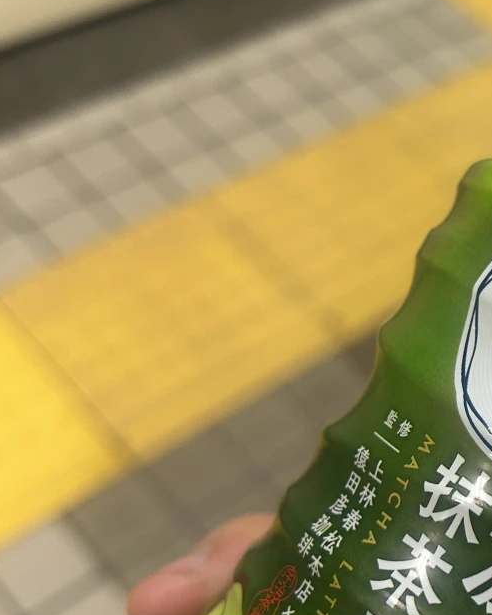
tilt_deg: -54.8
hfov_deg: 26.3
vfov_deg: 33.6
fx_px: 1001
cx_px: 479
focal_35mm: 55
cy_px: 444
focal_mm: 5.7
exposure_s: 1/50
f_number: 1.5
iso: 80
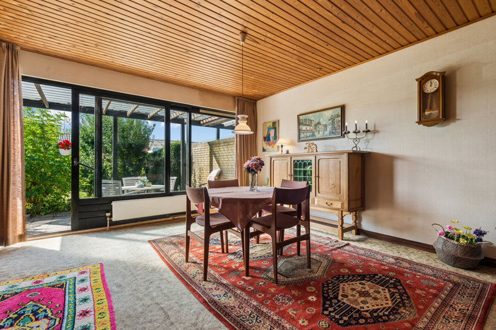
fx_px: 220
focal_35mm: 16
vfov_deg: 73.7
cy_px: 165
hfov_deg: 96.7
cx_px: 248
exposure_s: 1/25
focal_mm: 16
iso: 200
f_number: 10
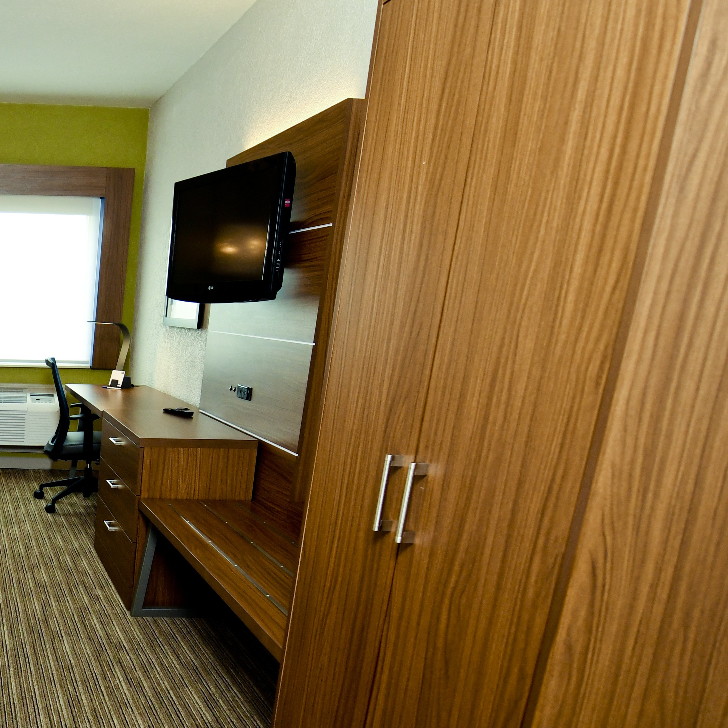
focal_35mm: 32
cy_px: 526
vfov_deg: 49.5
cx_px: -24
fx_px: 761
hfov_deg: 42.8
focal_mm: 11
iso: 500
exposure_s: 1/200
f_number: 4.5
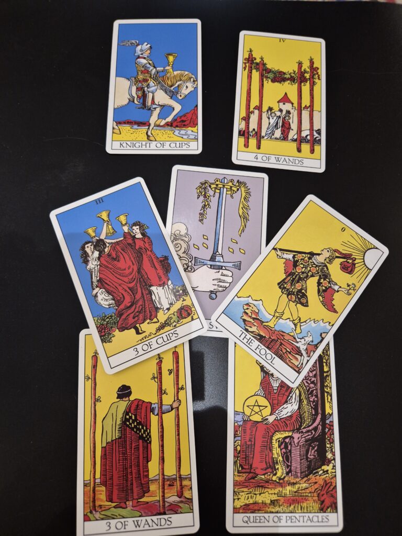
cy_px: 268
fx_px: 356
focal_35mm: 23
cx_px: 201
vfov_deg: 73.9
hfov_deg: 58.9
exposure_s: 1/100
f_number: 1.8
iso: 400
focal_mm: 5.4
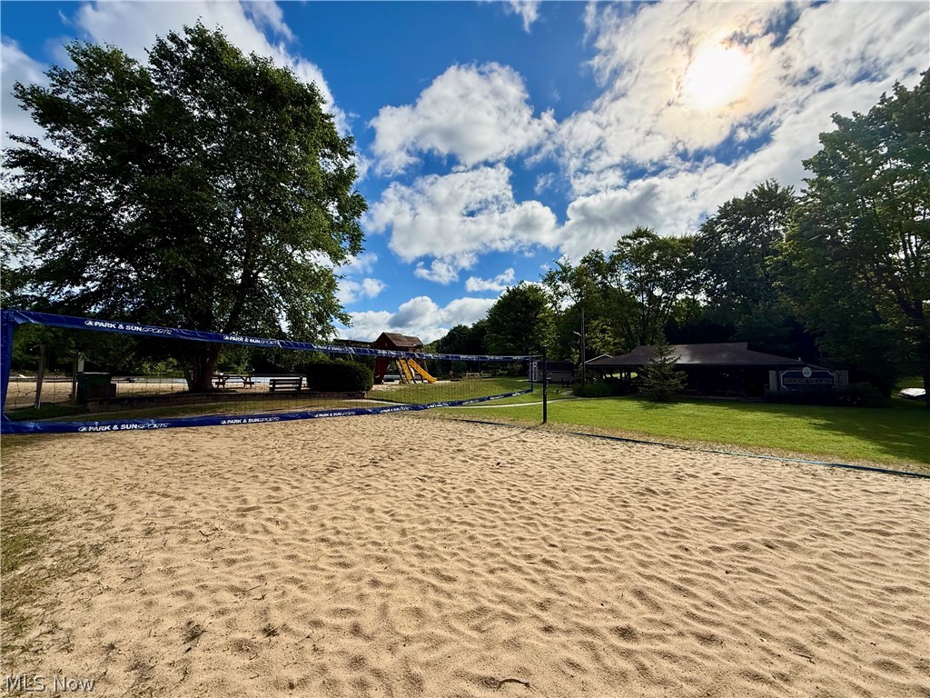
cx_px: 465
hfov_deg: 102.1
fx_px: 376
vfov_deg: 85.7
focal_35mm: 14
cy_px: 349
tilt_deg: +4.1
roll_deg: -0.5
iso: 64
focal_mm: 2.22
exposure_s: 1/4425
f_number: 2.2
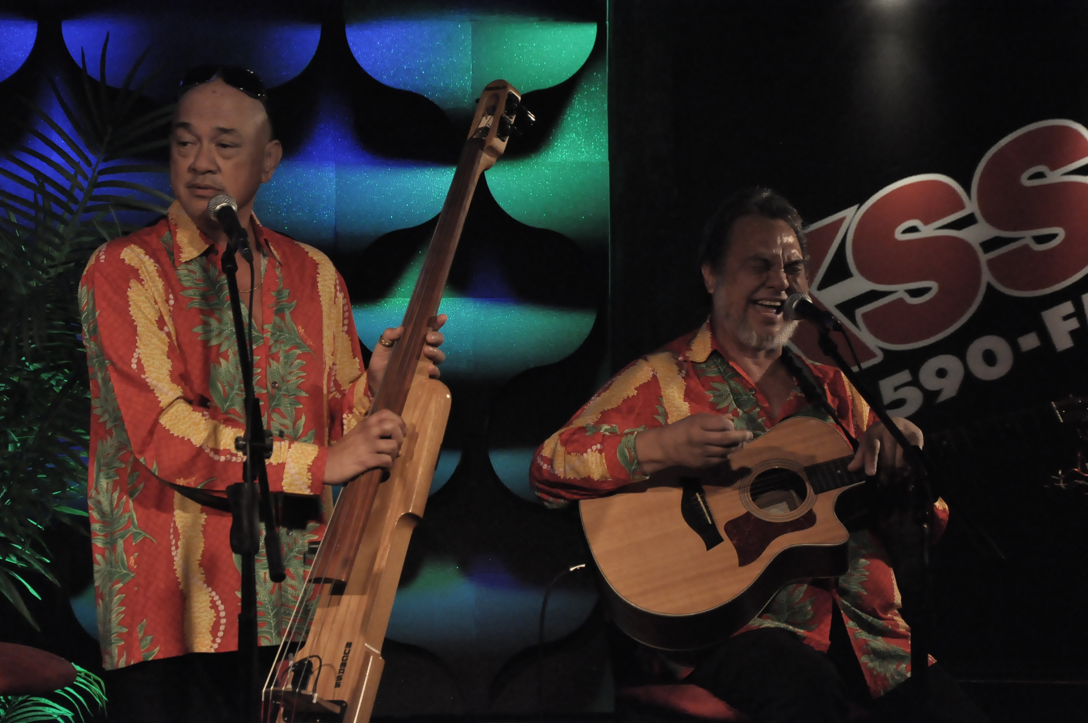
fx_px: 4754
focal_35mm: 158
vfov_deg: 8.7
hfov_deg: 13.1
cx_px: 544
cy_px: 362
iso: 3200
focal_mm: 105
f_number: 5.6
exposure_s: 1/200
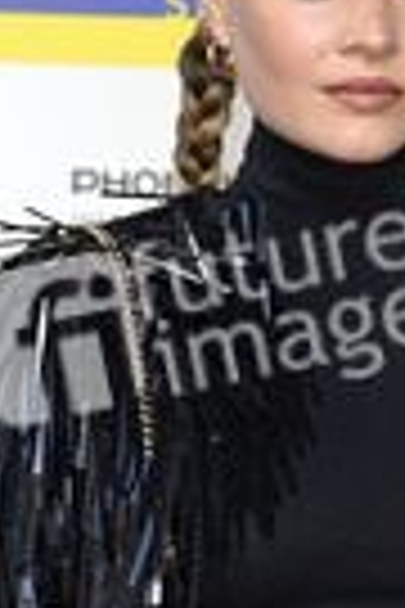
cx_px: 333
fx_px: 4995
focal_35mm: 296
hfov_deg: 4.6
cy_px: 545
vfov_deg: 6.9
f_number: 6.3
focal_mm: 100
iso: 640
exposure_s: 1/200
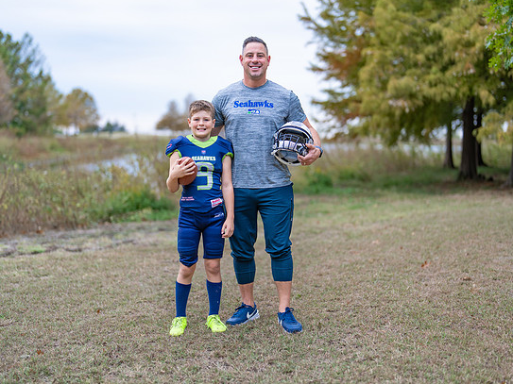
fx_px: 815
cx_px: 251
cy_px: 190
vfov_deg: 26.5
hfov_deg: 34.9
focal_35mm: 55
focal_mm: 50
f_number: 1.2
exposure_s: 1/500
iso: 100
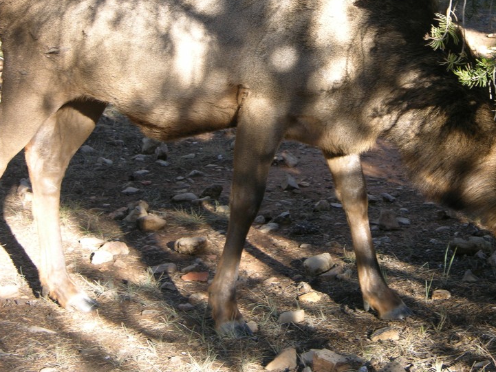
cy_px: 122
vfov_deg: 11.2
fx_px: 1892
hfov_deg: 14.9
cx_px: 313
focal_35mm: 132
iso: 50
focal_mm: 23.7
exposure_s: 1/65.3
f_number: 3.6
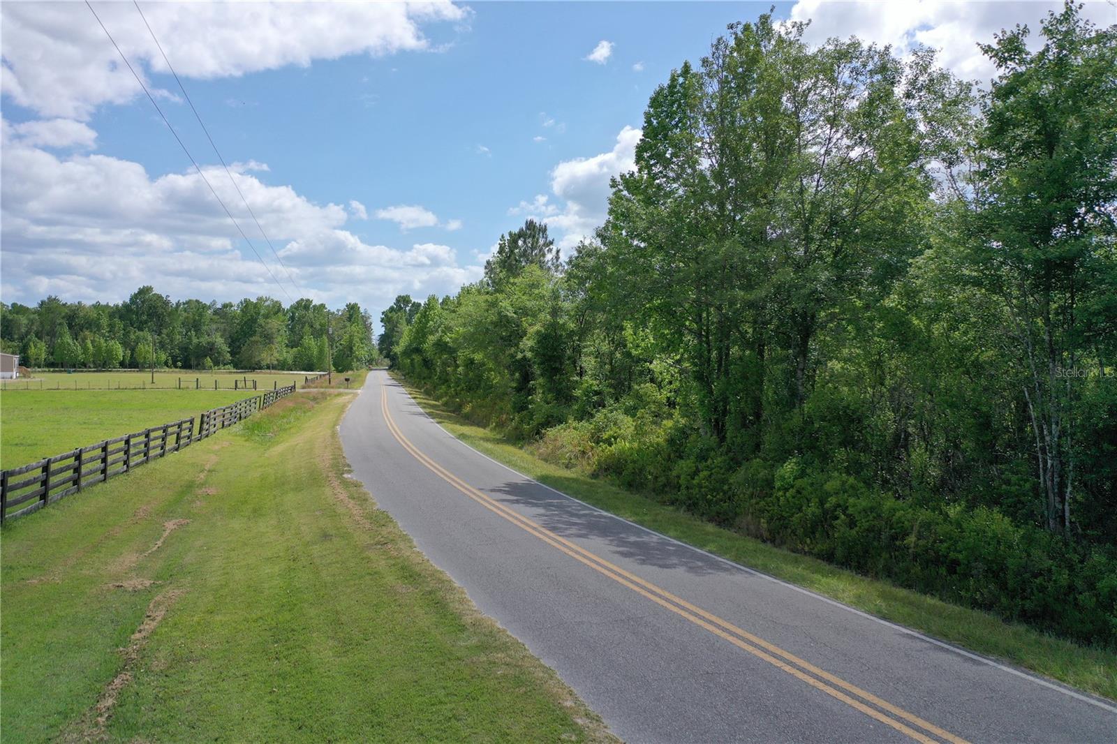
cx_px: 558
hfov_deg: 65.5
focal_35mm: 28
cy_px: 372
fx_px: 869
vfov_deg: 46.4
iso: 100
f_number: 2.8
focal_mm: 10.26
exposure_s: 1/2500
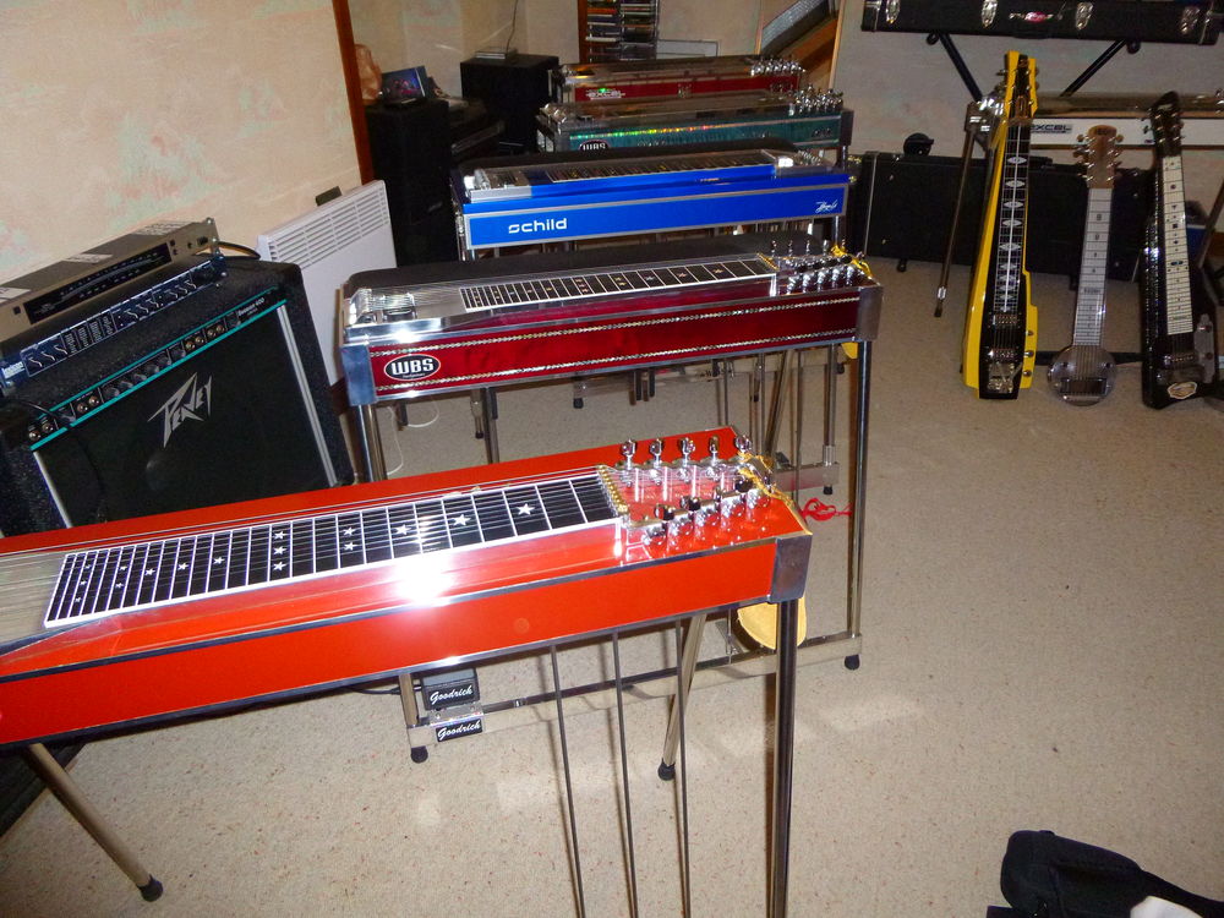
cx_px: 612
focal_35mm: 25
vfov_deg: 54.9
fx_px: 884
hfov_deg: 69.4
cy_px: 459
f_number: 3.1
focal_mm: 4.5
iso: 400
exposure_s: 1/60
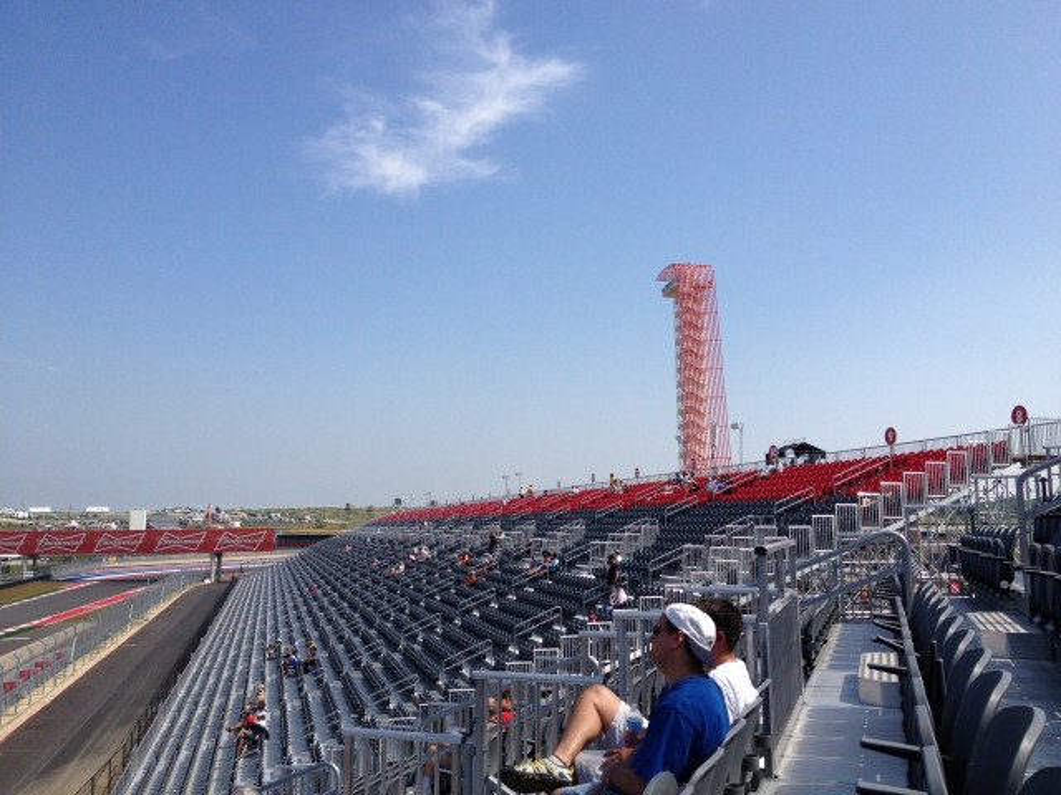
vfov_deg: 40.7
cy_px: 398
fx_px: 1073
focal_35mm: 35
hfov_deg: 52.6
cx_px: 530
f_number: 2.4
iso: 50
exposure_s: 1/1783
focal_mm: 4.28
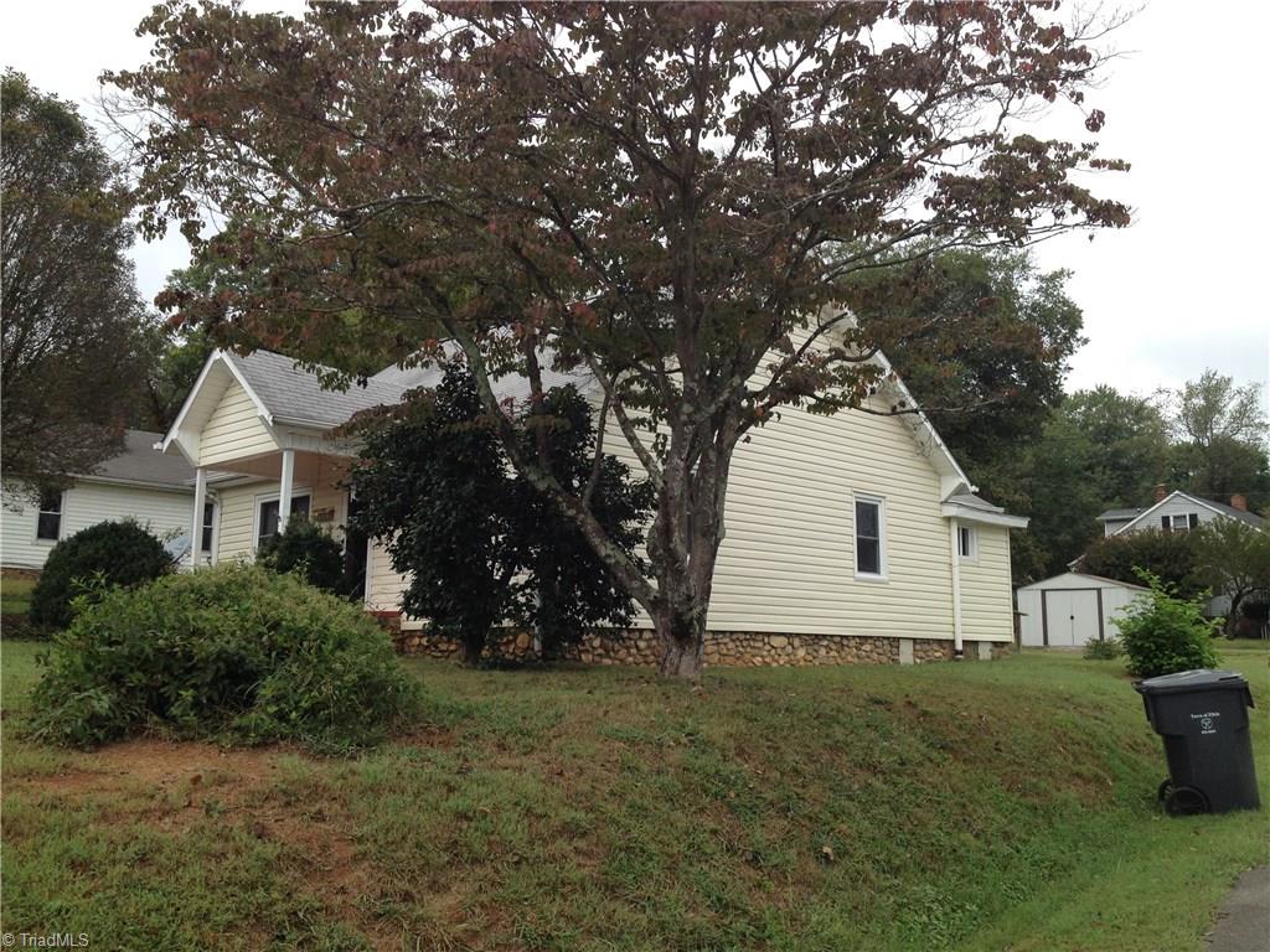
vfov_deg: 40.7
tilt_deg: +10.3
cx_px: 635
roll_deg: -0.9
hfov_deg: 52.6
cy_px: 476
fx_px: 1284
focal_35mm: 35
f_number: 2.4
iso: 50
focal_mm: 4.28
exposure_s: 1/525
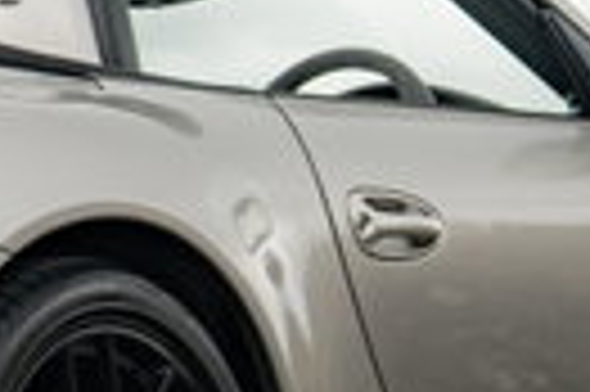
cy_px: 126
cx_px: -88
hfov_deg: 7.9
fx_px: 4223
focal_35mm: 258
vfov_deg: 5.3
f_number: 2.8
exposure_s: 1/400
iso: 160
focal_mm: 44
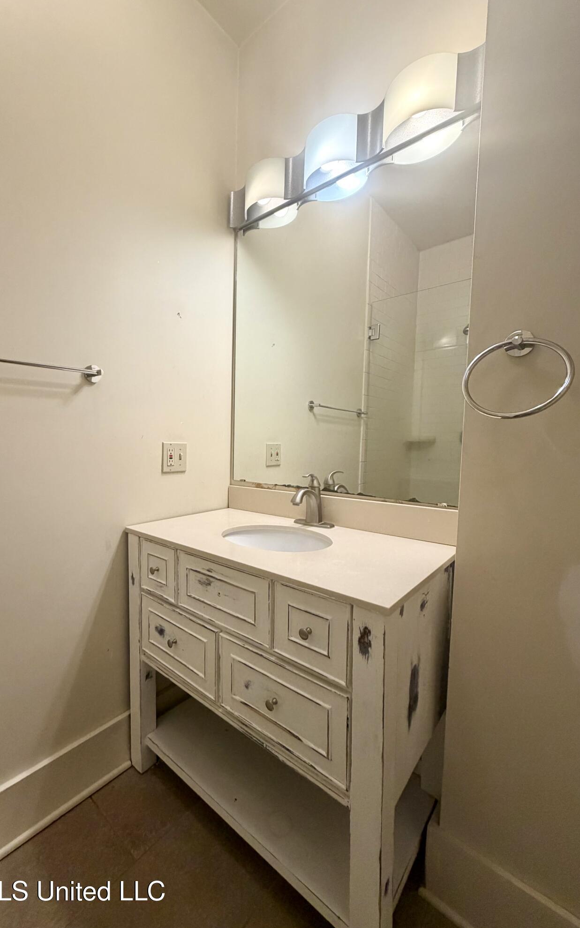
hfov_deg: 74.2
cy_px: 465
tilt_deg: -4.3
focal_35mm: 15
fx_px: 379
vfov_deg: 101.5
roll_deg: -0.9
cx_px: 239
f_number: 2.2
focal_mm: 2.22
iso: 250
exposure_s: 1/120
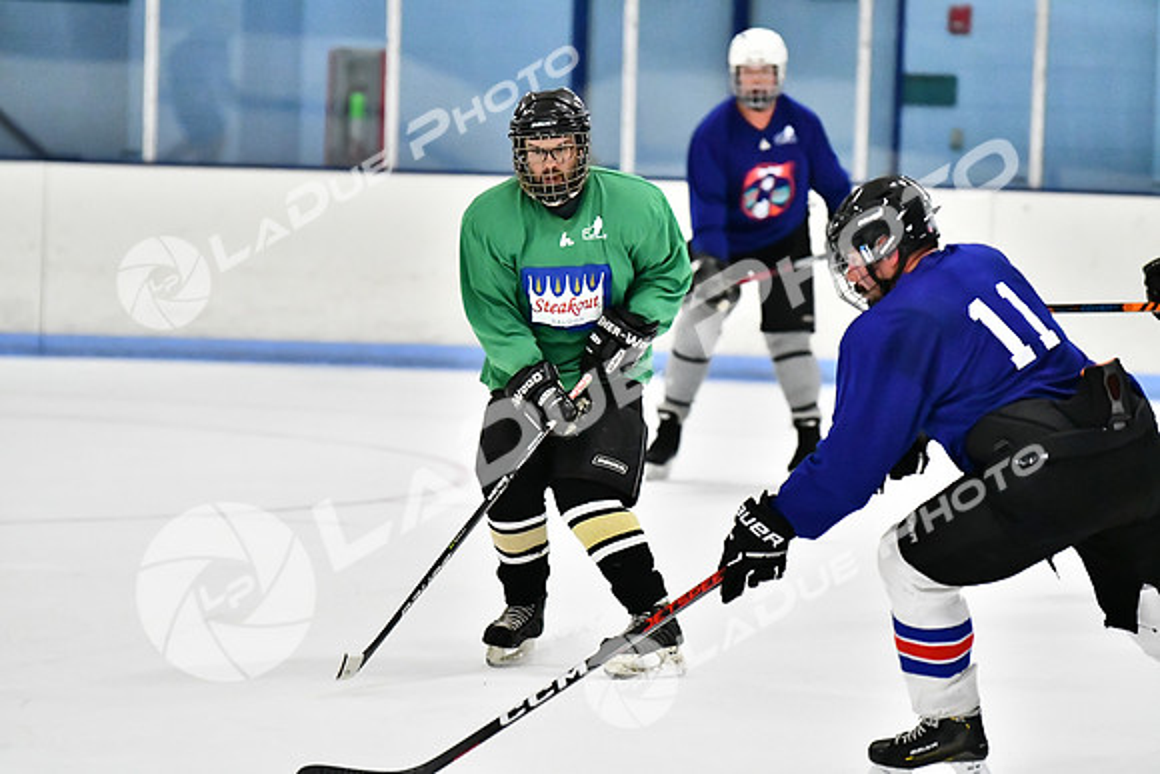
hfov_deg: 10.5
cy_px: 387
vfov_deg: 7.0
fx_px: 6285
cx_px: 580
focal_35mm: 195
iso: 8000
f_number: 2.8
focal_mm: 130
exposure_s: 1/1600
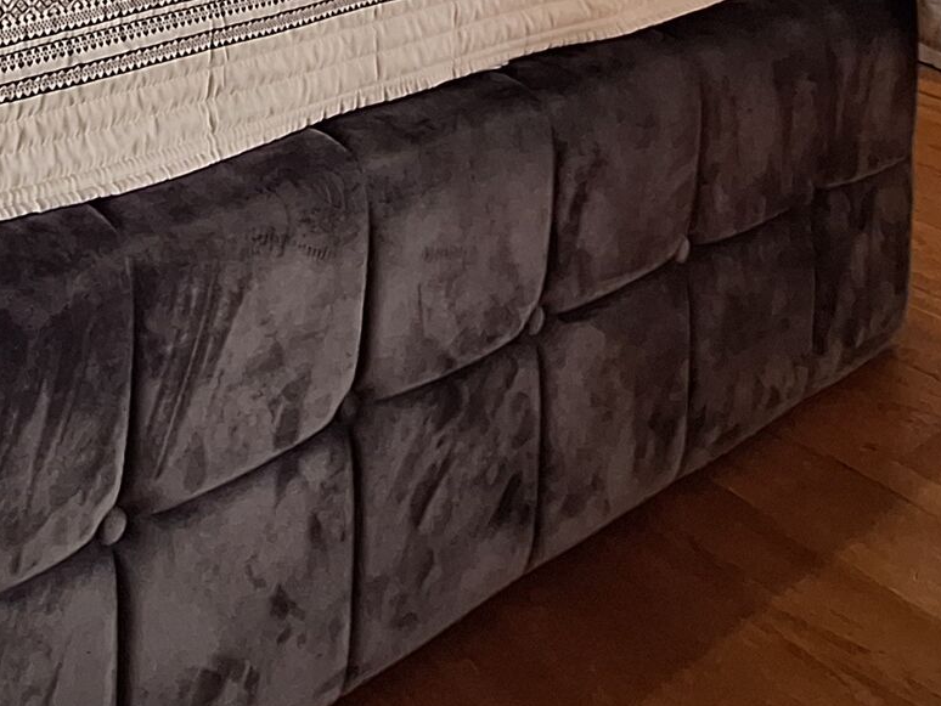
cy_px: -475
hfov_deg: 35.5
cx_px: -55
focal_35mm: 47
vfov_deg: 22.4
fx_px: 1278
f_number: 2.2
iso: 125
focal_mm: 1.74
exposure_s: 1/50
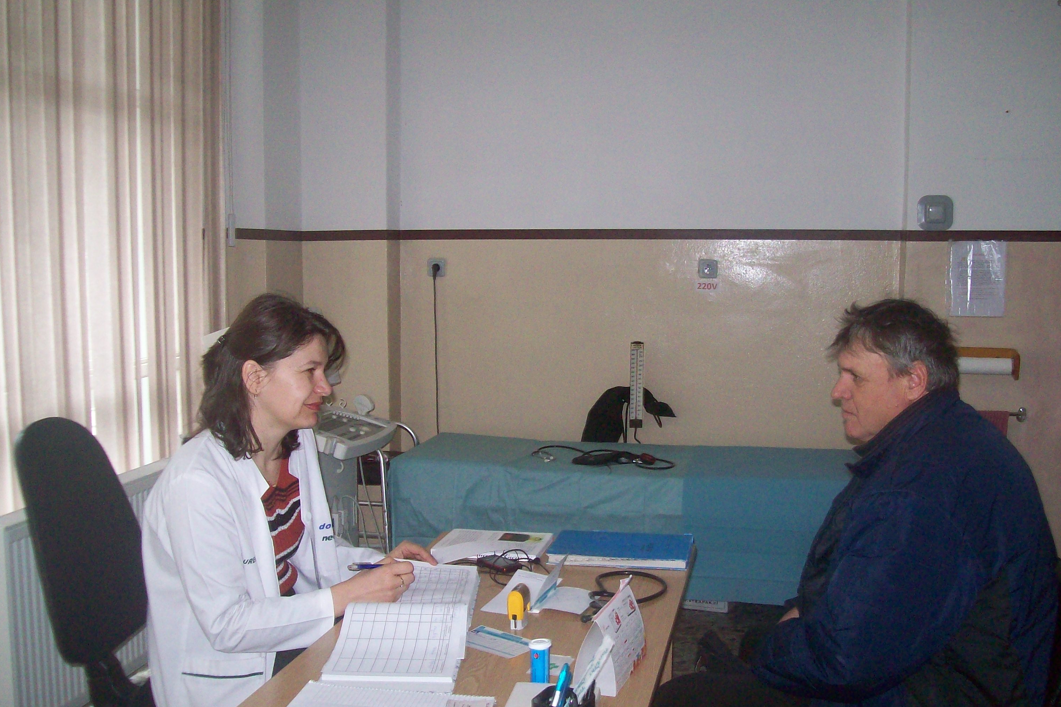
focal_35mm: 38
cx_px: 524
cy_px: 373
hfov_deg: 50.7
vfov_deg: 35.0
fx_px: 1120
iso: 200
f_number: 2.7
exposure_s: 1/64
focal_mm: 6
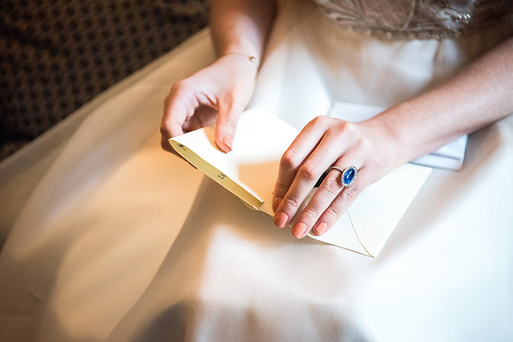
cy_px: 171
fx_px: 998
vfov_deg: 19.5
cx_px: 256
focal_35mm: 70
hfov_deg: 28.8
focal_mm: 70
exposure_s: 1/400
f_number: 2.8
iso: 2000
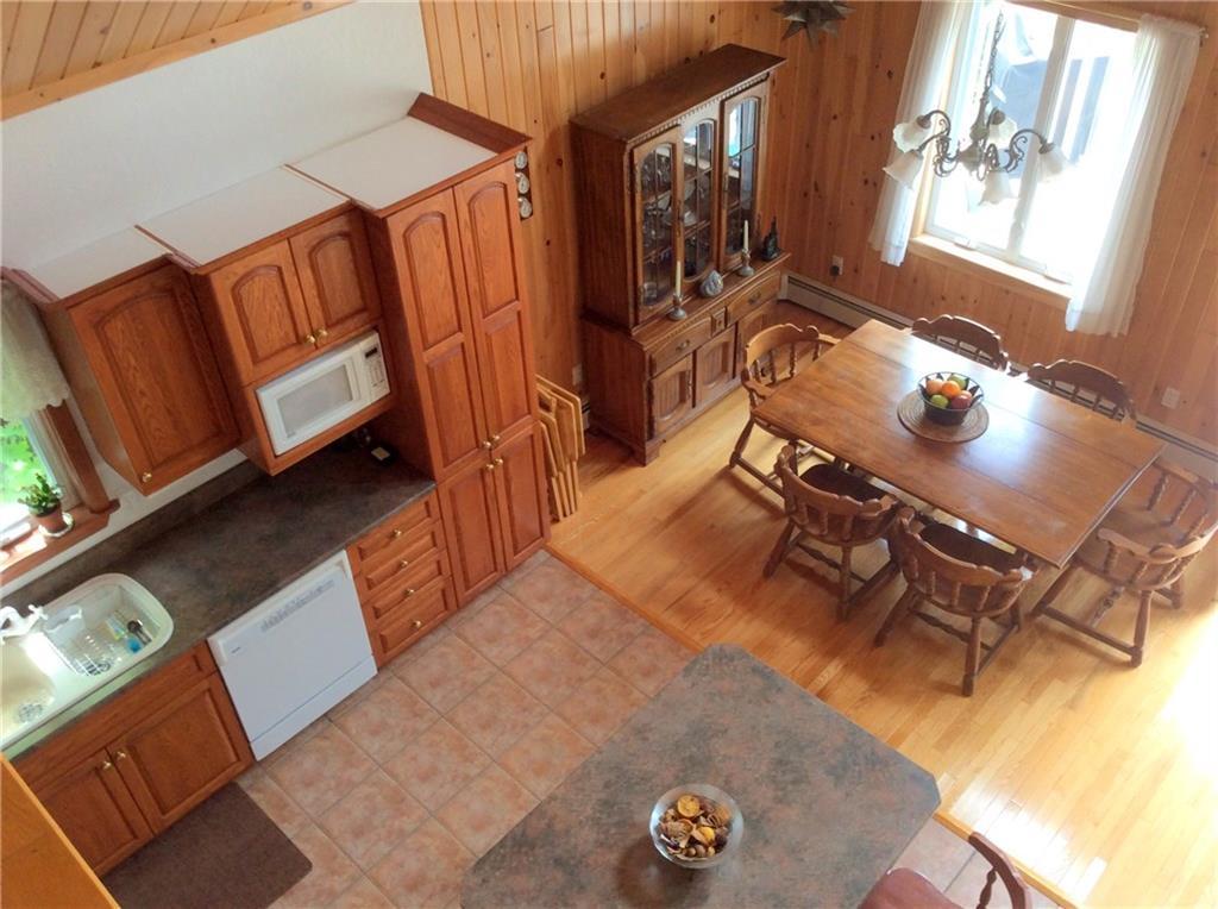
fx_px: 1124
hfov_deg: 56.9
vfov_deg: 44.0
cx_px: 609
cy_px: 454
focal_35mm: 32
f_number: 2.4
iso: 40
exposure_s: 1/24
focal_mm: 3.3
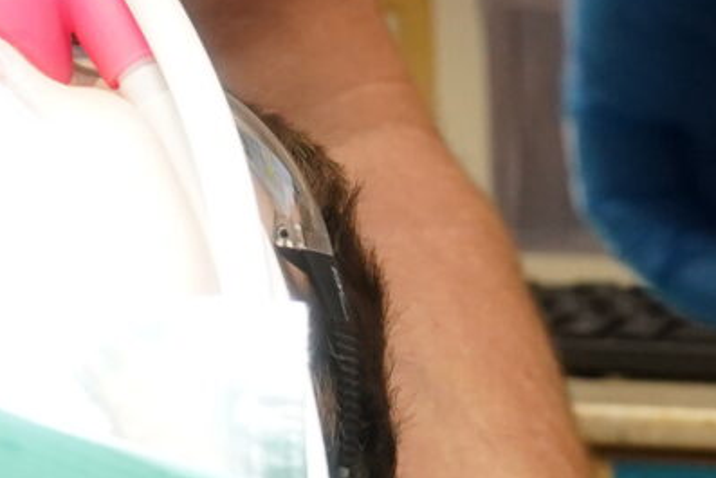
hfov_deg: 6.7
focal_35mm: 290
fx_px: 5770
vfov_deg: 4.6
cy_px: -694
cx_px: -997
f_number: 4.5
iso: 2000
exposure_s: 1/125
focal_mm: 45
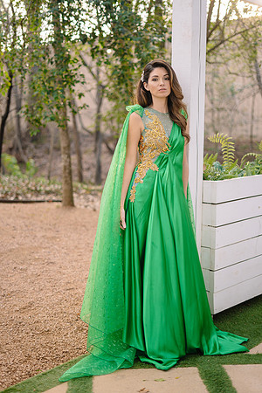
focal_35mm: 50
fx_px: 546
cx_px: 131
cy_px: 196
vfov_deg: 39.6
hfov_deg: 27.0
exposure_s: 1/200
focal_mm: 50
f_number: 1.8
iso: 160
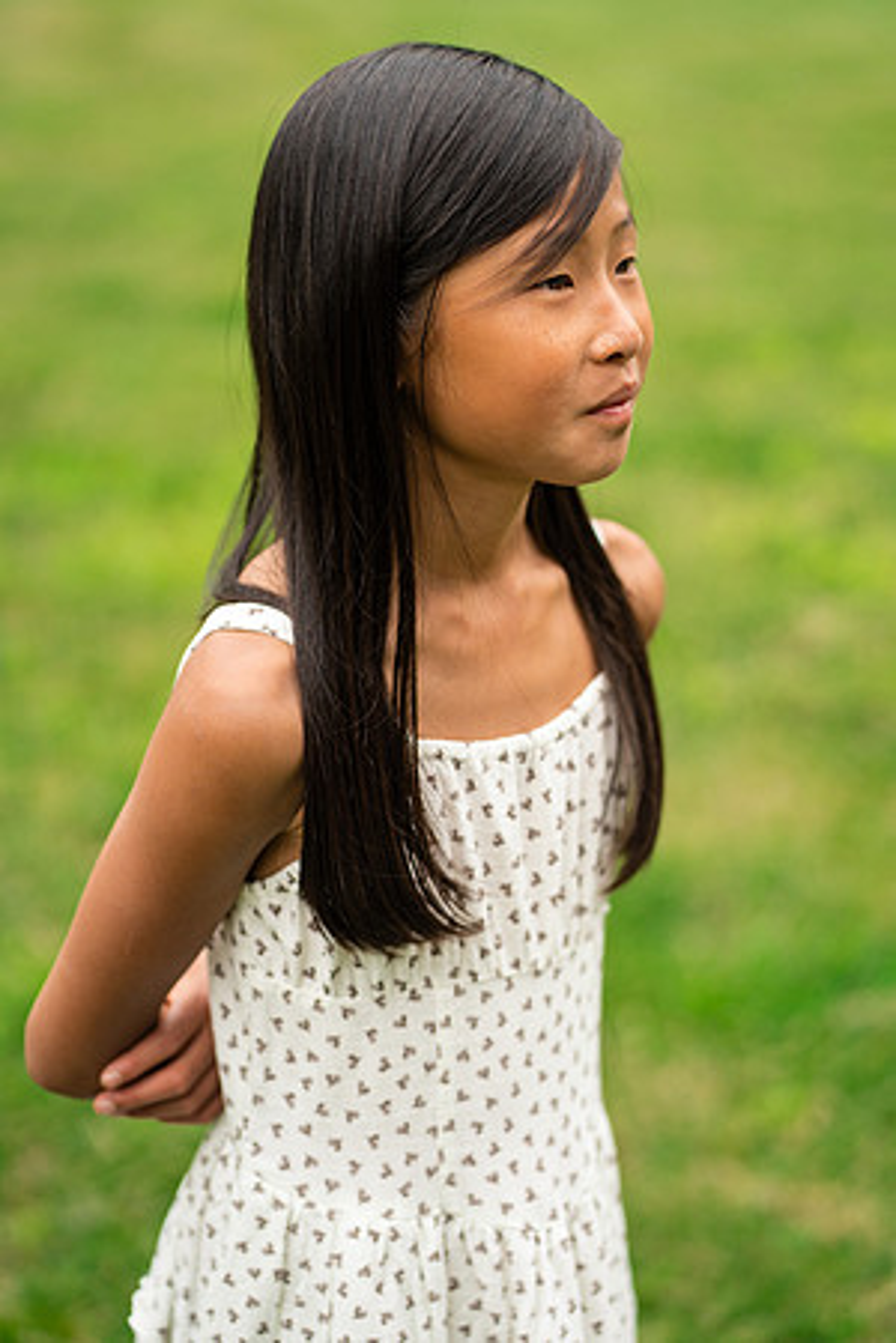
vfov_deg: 23.9
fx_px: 3173
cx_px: 448
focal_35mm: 85
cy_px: 672
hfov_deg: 16.1
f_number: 2.5
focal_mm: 85
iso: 400
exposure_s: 1/2000
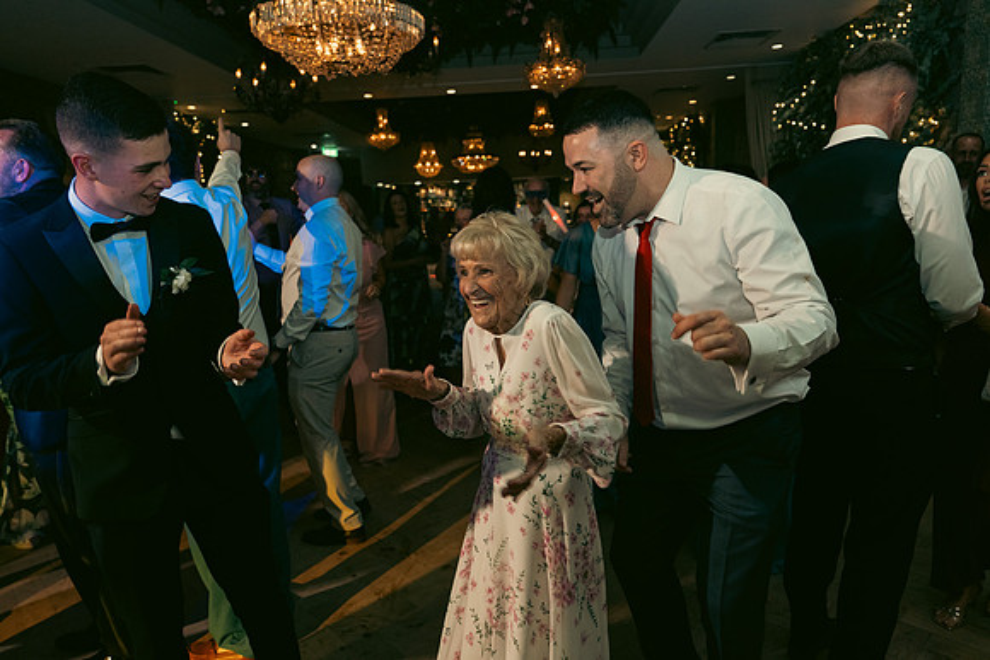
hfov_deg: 73.7
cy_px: 330
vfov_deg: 53.2
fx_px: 660
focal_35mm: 24
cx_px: 495
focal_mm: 24
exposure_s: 1/160
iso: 2500
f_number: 3.5
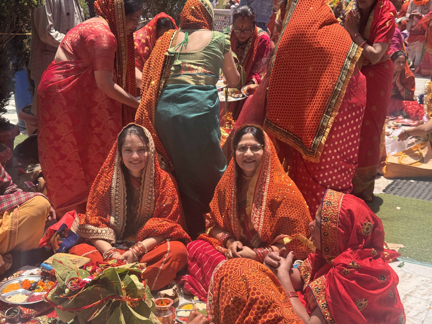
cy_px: 162
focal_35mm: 48
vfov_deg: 30.3
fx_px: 599
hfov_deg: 39.7
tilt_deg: -15.9
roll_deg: -2.1
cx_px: 216
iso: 64
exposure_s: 1/1724
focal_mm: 6.76
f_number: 1.78
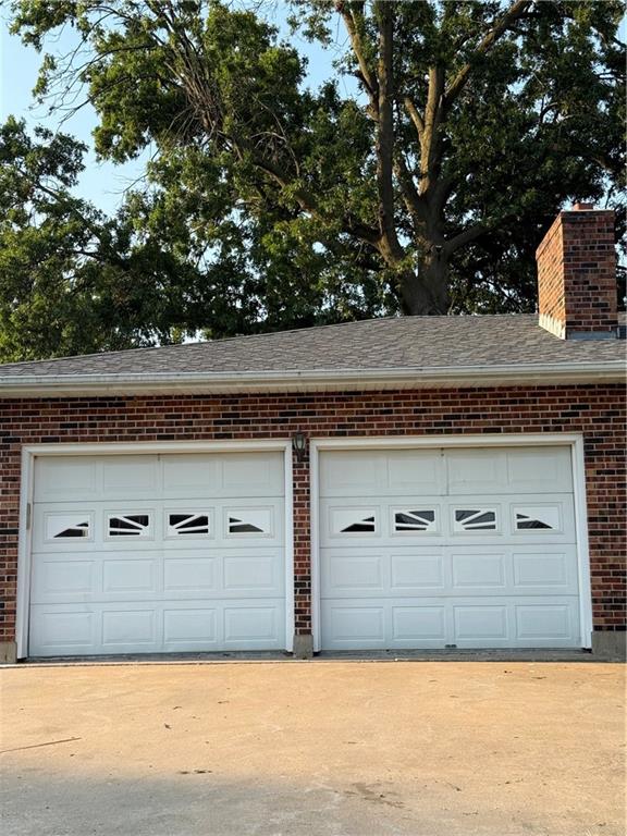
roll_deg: +0.9
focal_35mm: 48
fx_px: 1159
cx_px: 314
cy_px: 418
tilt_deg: +9.0
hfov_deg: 30.3
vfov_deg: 39.7
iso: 64
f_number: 1.78
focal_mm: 6.76
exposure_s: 1/1185
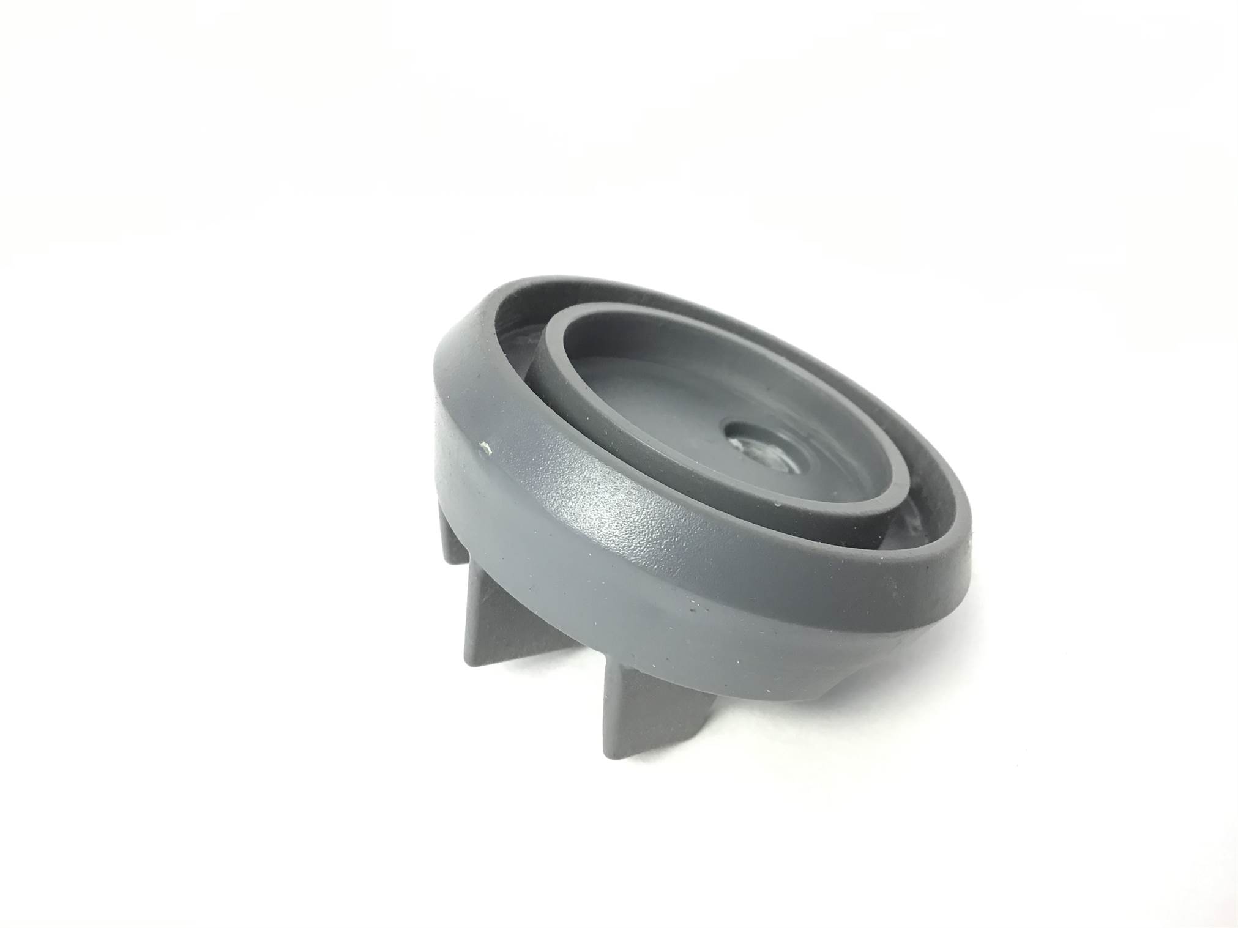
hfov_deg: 58.4
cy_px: 464
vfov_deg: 45.4
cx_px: 619
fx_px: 1109
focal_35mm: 31
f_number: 2.4
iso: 100
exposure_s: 1/33
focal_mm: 3.3
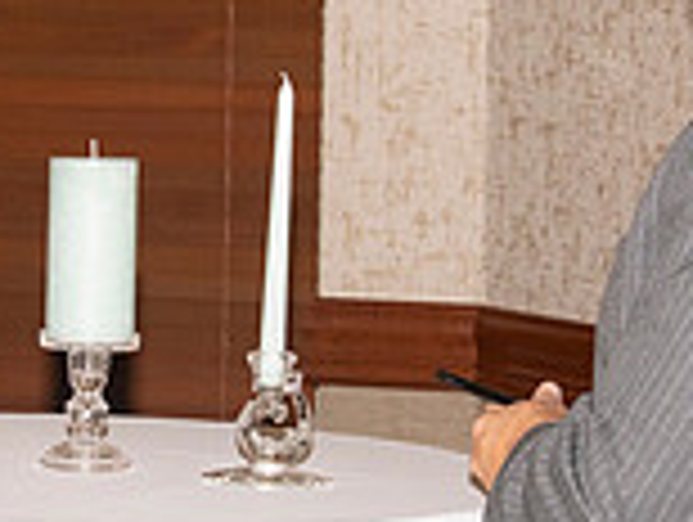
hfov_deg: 9.4
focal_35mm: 210
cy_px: 290
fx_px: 4211
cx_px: 126
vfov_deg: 7.1
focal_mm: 58
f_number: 9
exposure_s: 1/160
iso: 1000
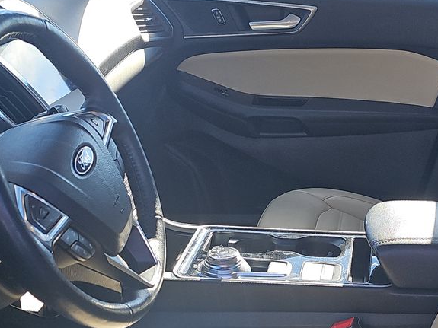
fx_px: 810
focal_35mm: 64
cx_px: 315
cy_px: 238
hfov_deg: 29.9
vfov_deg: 22.7
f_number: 1.7
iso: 56
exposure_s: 1/119
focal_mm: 6.3
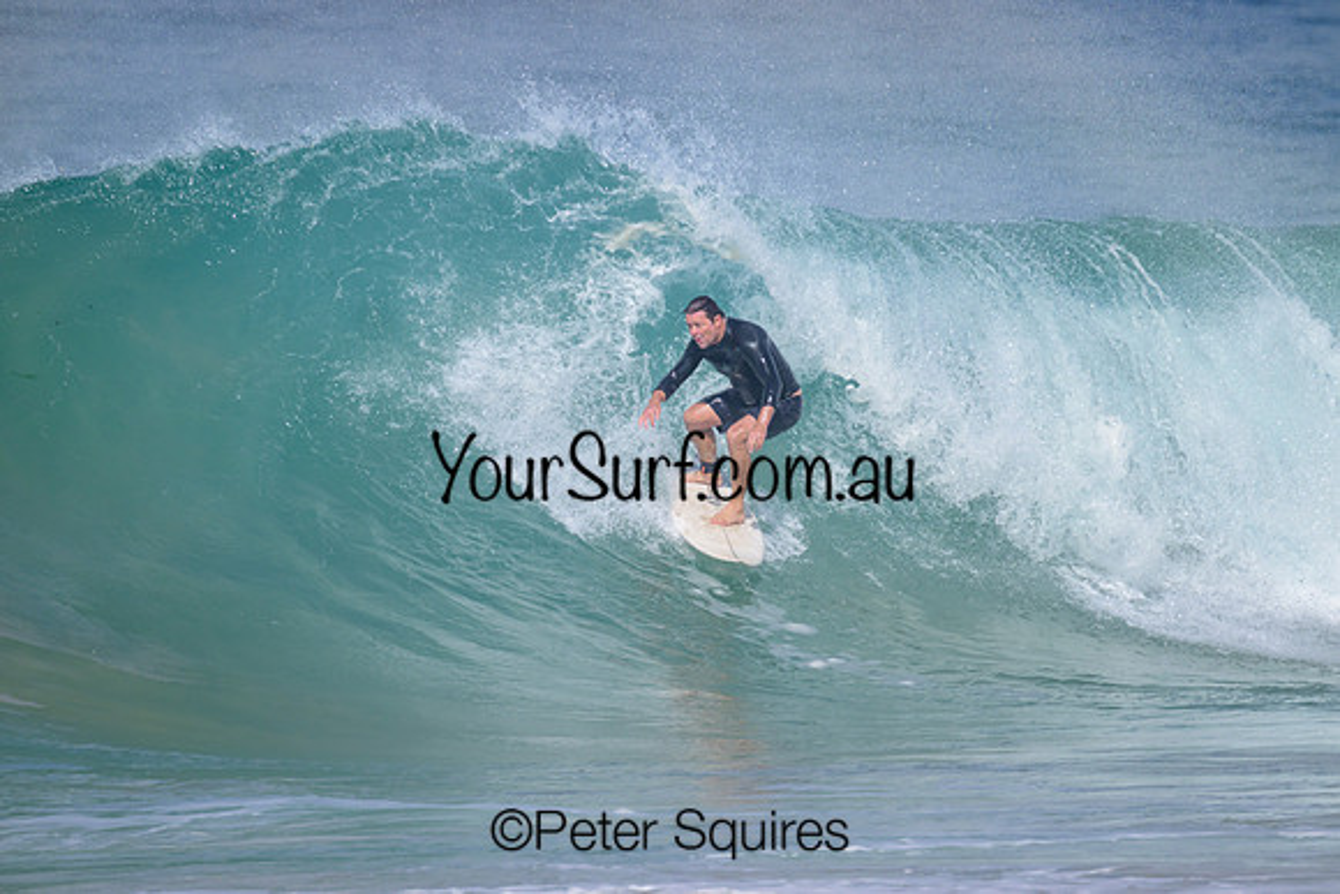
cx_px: 670
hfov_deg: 2.6
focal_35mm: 800
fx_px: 29783
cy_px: 447
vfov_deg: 1.7
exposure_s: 1/2000
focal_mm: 800
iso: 640
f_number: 11
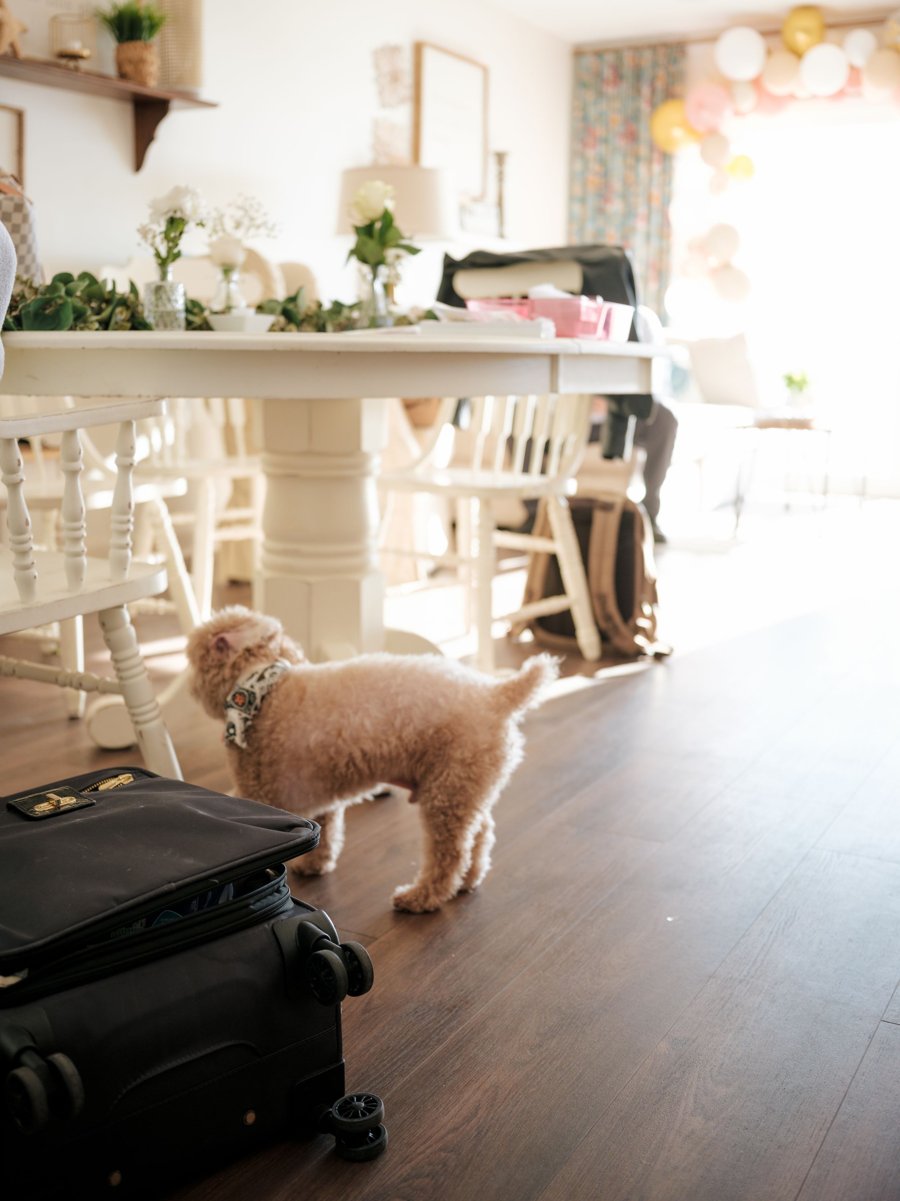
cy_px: 600
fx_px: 1387
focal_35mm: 40
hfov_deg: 36.0
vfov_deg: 46.8
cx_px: 450
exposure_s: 1/160
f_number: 3.5
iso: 800
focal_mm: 50
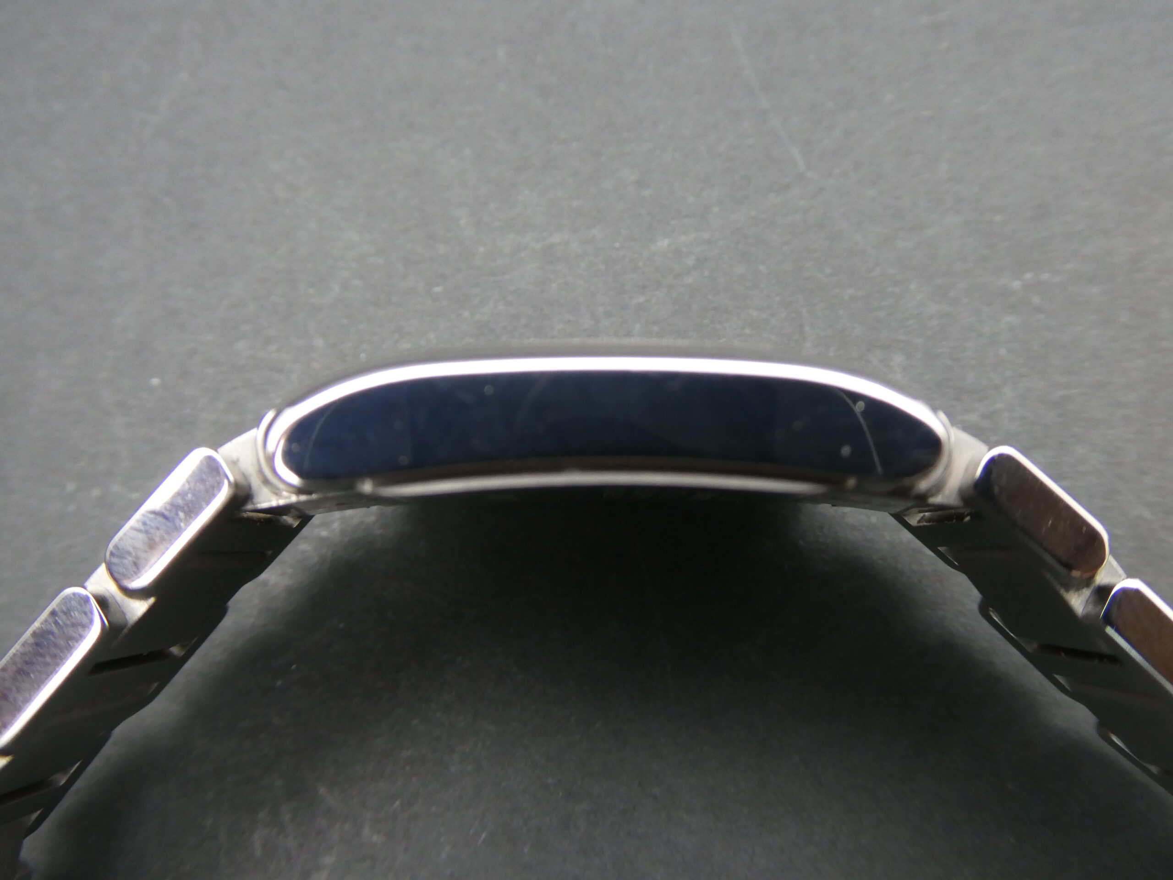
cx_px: 586
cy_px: 440
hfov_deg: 52.6
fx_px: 1186
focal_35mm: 35
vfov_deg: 40.7
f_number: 3.7
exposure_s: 1/80
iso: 320
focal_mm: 6.3
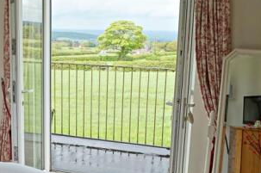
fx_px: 376
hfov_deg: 37.8
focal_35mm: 52
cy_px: 108
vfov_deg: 25.8
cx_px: 84
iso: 320
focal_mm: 16
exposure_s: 1/100
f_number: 8
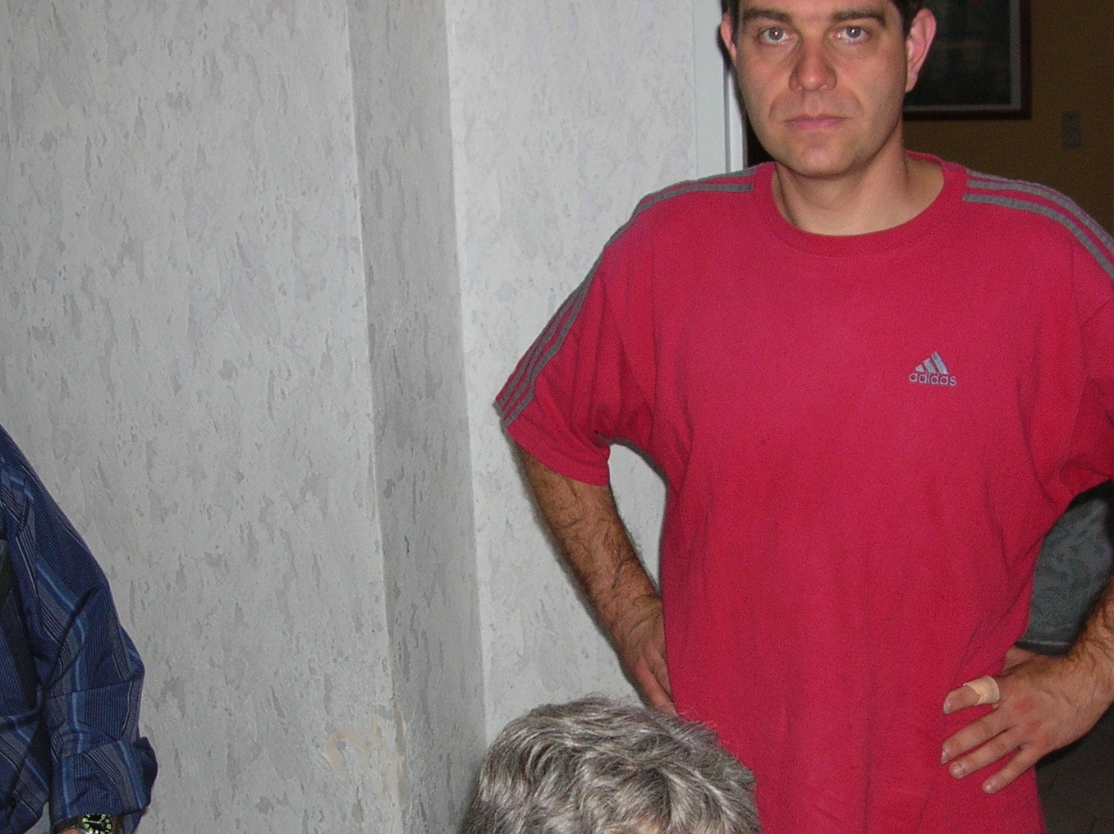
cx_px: 545
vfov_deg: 24.5
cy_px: 632
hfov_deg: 32.7
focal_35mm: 59
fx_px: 1898
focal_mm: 5.8
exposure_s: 1/60.1
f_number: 2.8
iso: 71
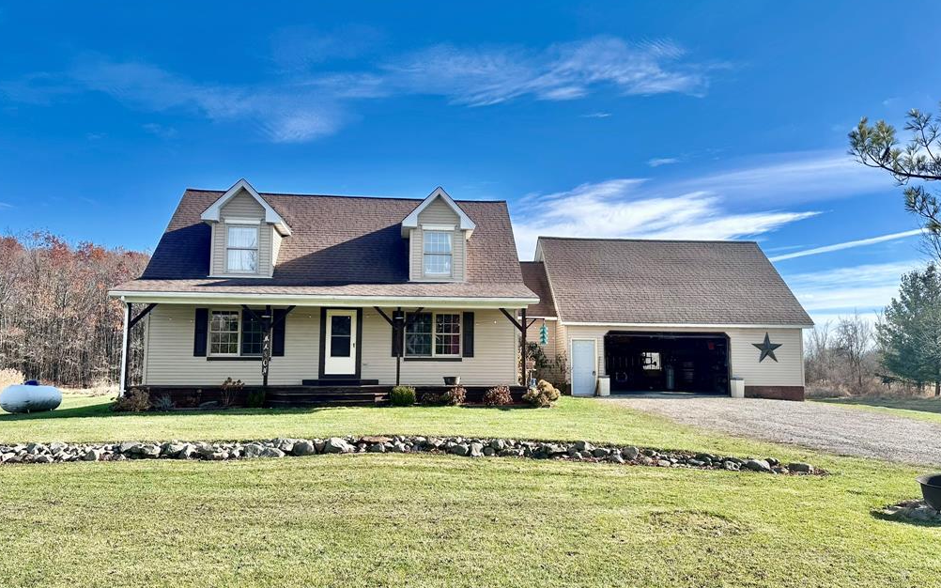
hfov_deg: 70.4
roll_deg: -0.6
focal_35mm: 26
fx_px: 667
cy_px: 303
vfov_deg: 47.6
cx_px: 469
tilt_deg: +5.7
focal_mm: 6.86
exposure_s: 1/1988
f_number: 1.78
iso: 80
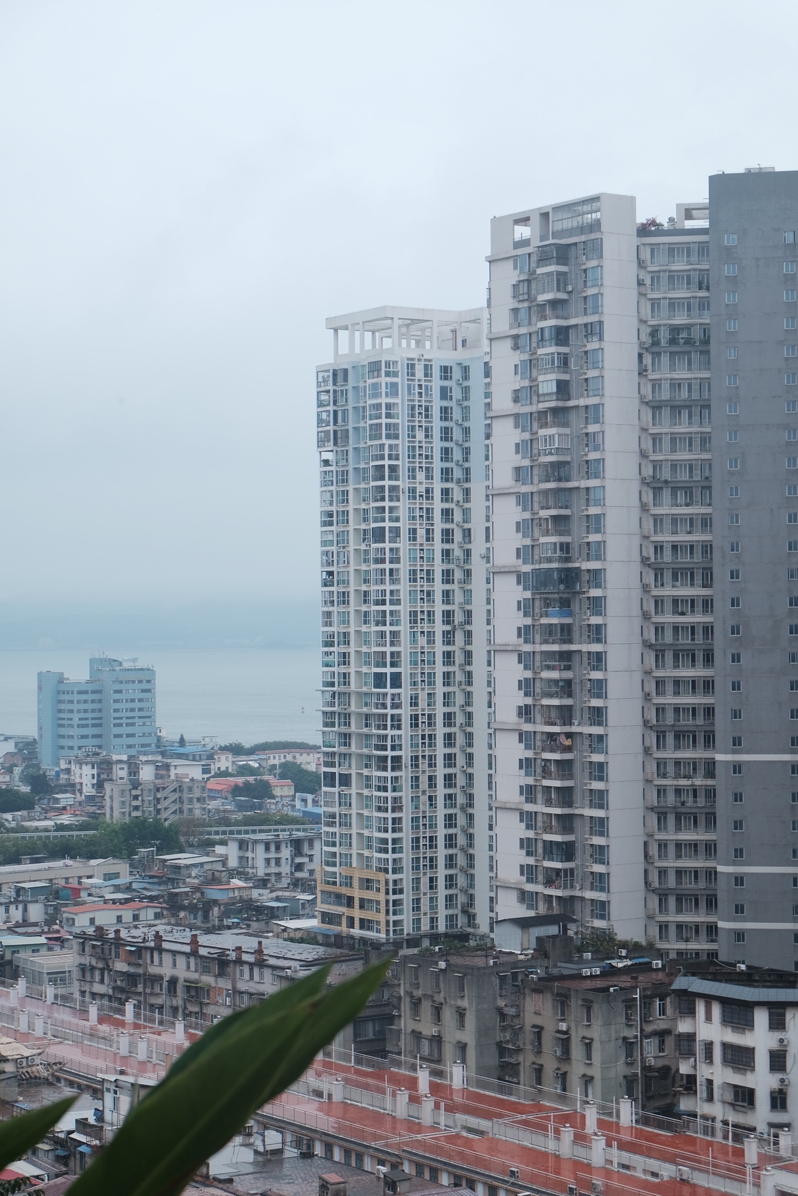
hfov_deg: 18.2
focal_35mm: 75
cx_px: 399
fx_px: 2493
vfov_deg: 27.0
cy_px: 598
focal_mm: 50
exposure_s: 1/220
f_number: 7.1
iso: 200
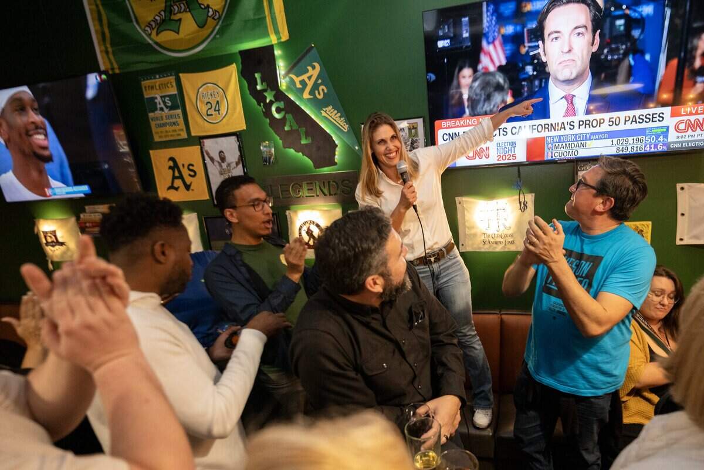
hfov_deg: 93.3
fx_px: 332
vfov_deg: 70.4
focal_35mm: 17
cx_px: 352
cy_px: 235
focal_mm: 17
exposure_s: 1/80
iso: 1600
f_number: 2.8
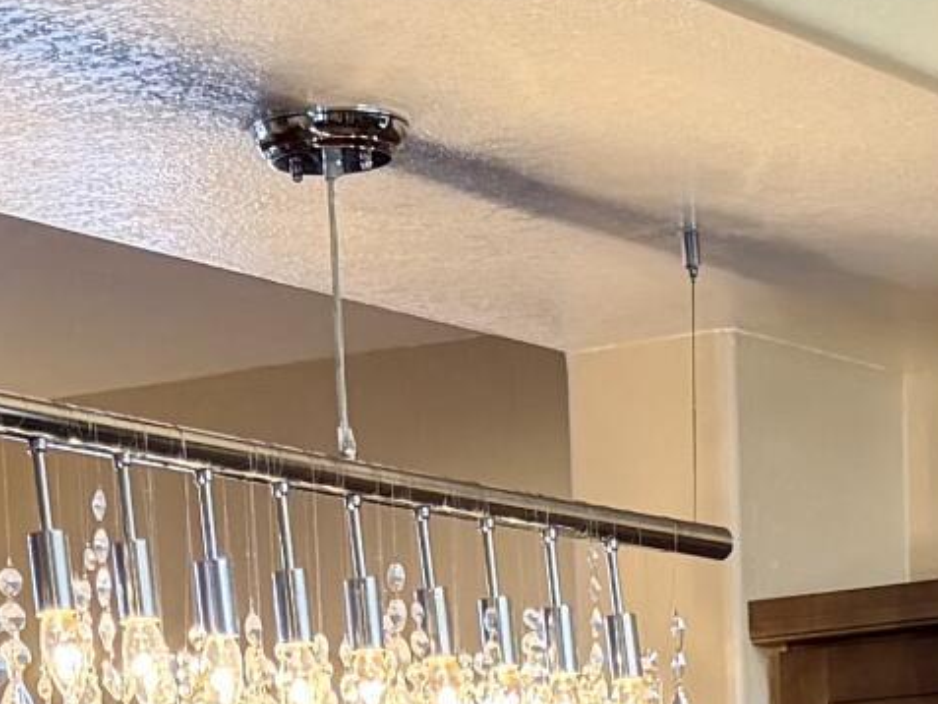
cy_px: 1491
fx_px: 4093
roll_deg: +3.0
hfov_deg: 13.1
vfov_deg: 9.1
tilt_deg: -5.7
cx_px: 610
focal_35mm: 151
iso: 200
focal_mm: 6.76
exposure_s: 1/121
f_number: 1.78
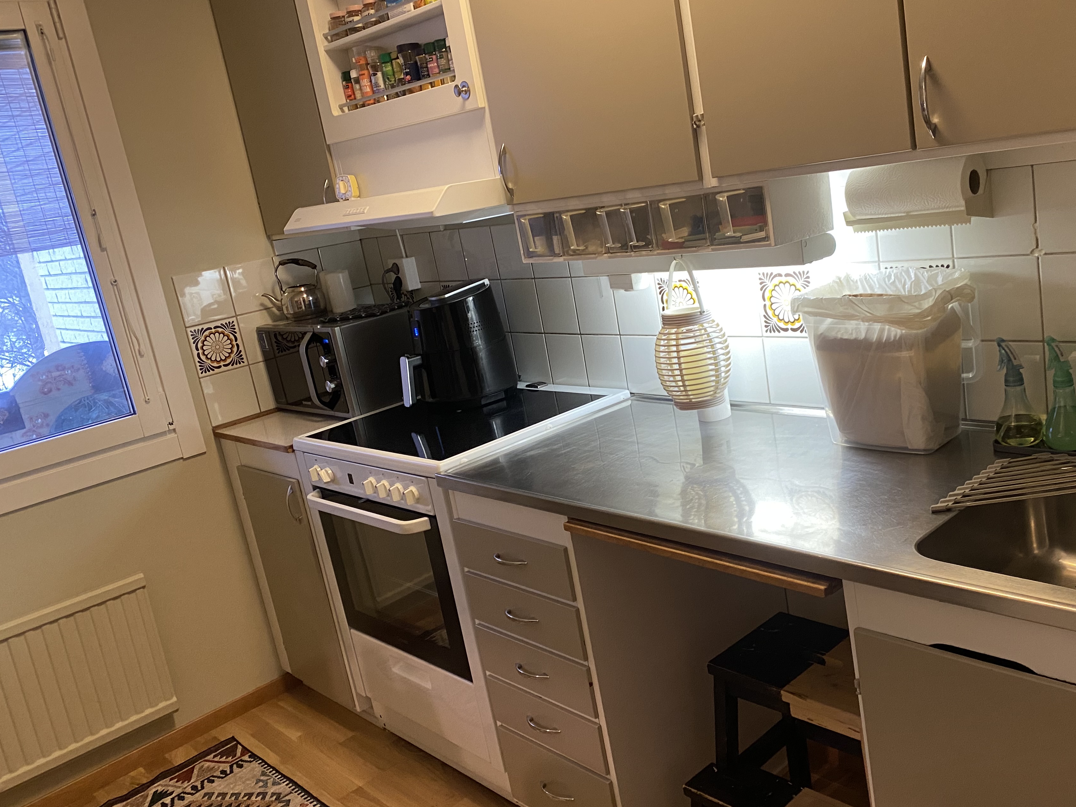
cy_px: 389
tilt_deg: -13.3
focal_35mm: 31
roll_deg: +9.6
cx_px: 634
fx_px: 964
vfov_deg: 45.4
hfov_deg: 58.0
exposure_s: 1/50
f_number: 1.8
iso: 250
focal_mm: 4.25
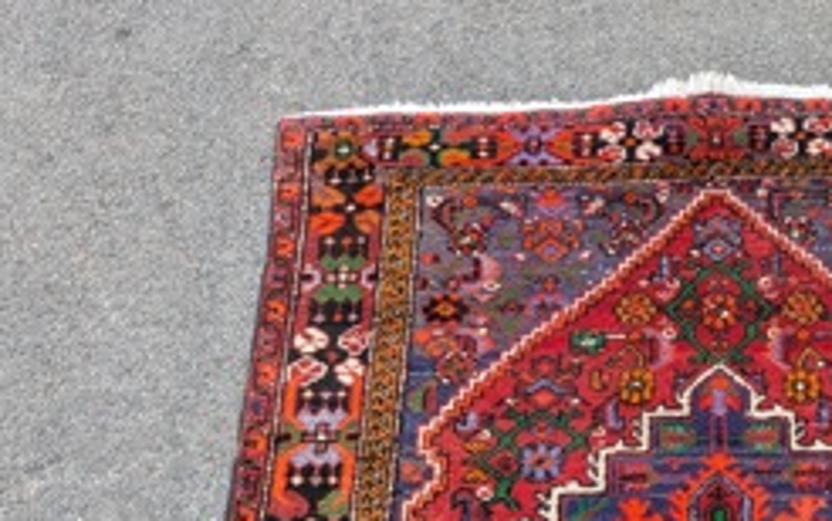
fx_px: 1406
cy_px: 829
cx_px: 744
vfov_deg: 18.2
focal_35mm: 62
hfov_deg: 31.5
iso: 25
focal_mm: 4.53
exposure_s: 1/171
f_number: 1.7
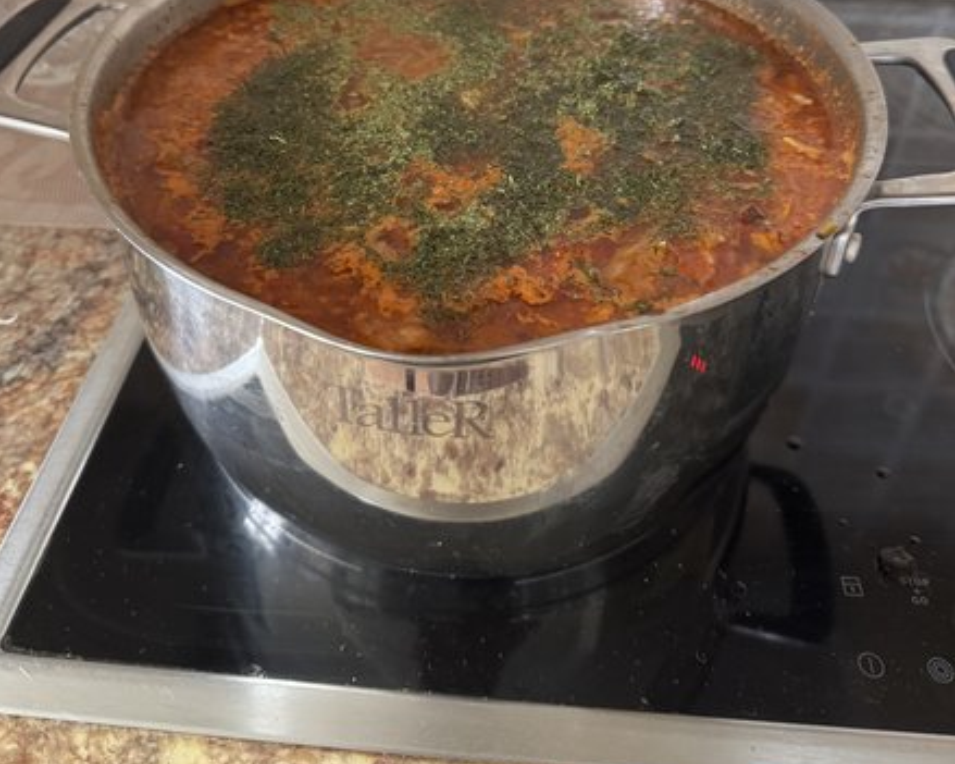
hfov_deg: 55.7
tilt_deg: -36.2
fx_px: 904
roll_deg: -1.2
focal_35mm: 32
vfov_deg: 43.7
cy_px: 155
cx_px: 472
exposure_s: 1/60
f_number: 1.78
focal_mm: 6.76
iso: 400
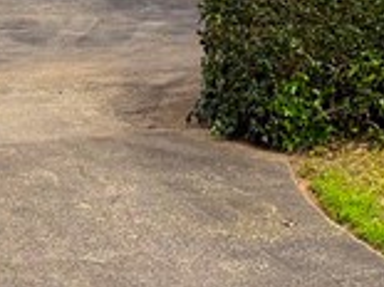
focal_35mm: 159
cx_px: 488
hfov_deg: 12.1
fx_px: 1762
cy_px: -304
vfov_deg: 8.8
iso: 100
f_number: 1.78
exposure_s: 1/2907
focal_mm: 6.76
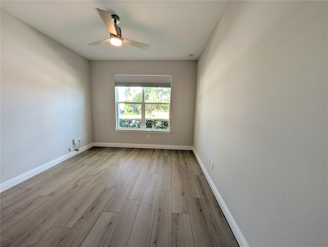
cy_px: 124
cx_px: 164
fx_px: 114
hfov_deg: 110.5
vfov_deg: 94.6
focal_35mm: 12
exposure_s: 1/120
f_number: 1.7
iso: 90
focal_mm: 2.02
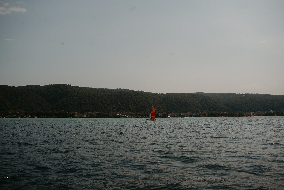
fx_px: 276
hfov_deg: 54.4
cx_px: 142
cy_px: 95
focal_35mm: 35
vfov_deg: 37.9
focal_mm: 35
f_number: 9
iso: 160
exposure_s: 1/800
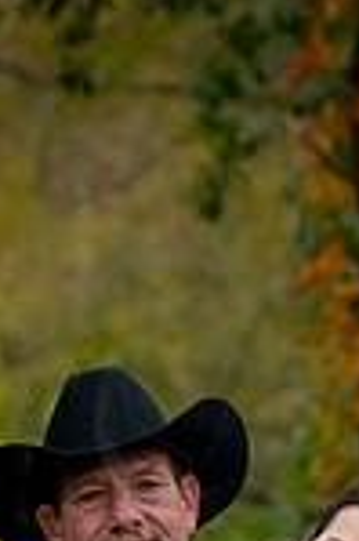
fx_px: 5667
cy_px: 741
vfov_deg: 5.4
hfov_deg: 3.6
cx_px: 192
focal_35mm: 378
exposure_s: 1/800
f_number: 6.3
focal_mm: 125
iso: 2000
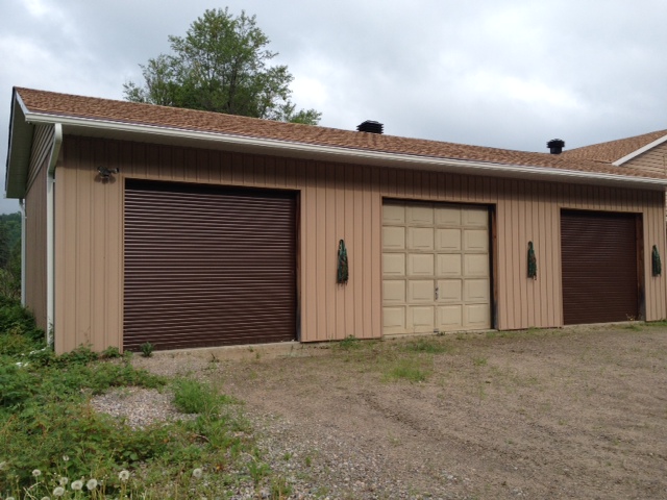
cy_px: 250
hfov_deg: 52.6
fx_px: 674
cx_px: 334
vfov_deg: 40.7
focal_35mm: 35
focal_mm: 4.28
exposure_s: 1/836
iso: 50
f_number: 2.4
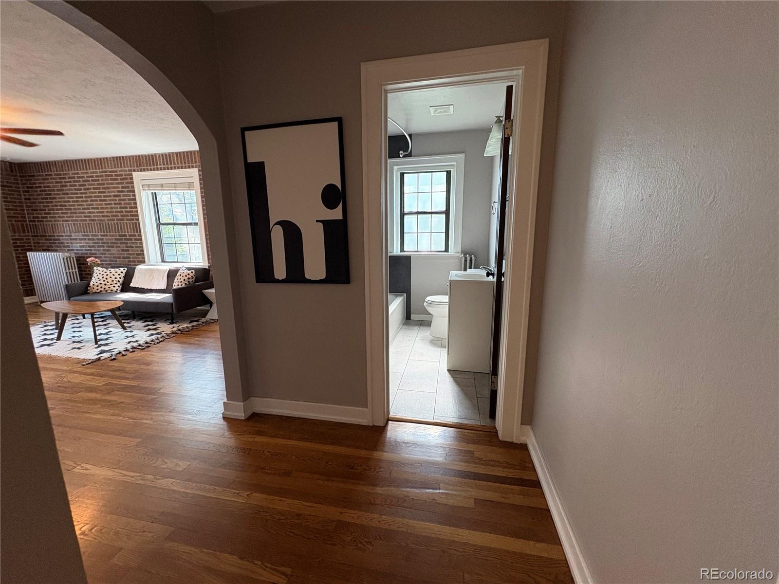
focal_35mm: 14
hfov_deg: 102.1
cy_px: 292
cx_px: 390
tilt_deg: -9.1
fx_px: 315
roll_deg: +0.7
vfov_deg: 85.7
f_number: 2.2
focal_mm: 2.22
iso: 320
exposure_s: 1/60
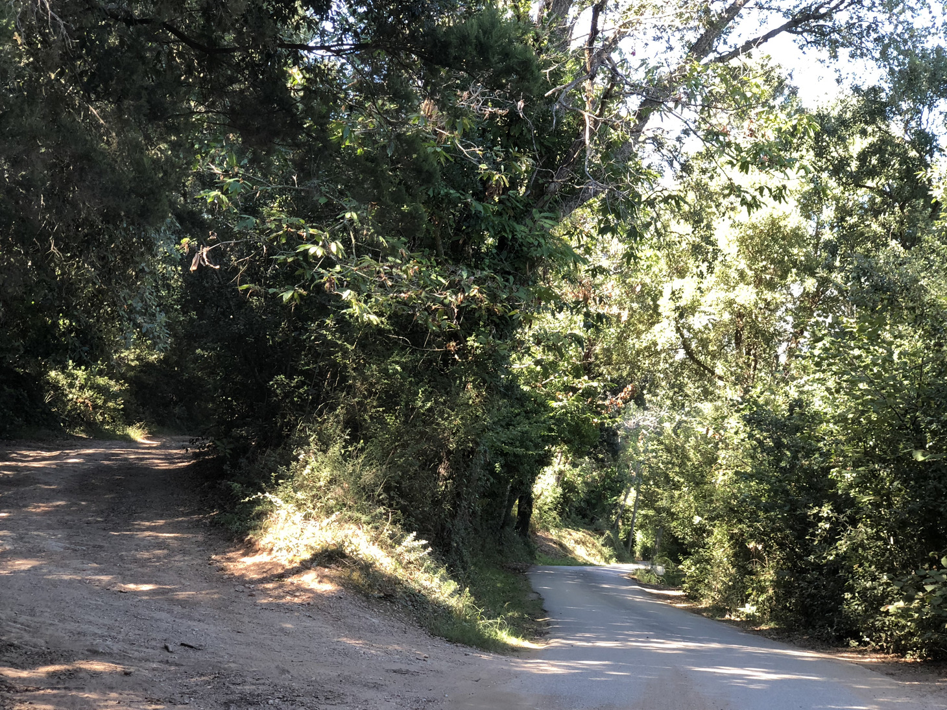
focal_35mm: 57
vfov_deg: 25.7
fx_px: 1559
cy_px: 381
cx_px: 436
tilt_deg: +5.6
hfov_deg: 33.8
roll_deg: -3.7
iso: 32
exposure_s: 1/60
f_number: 2.4
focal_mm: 6
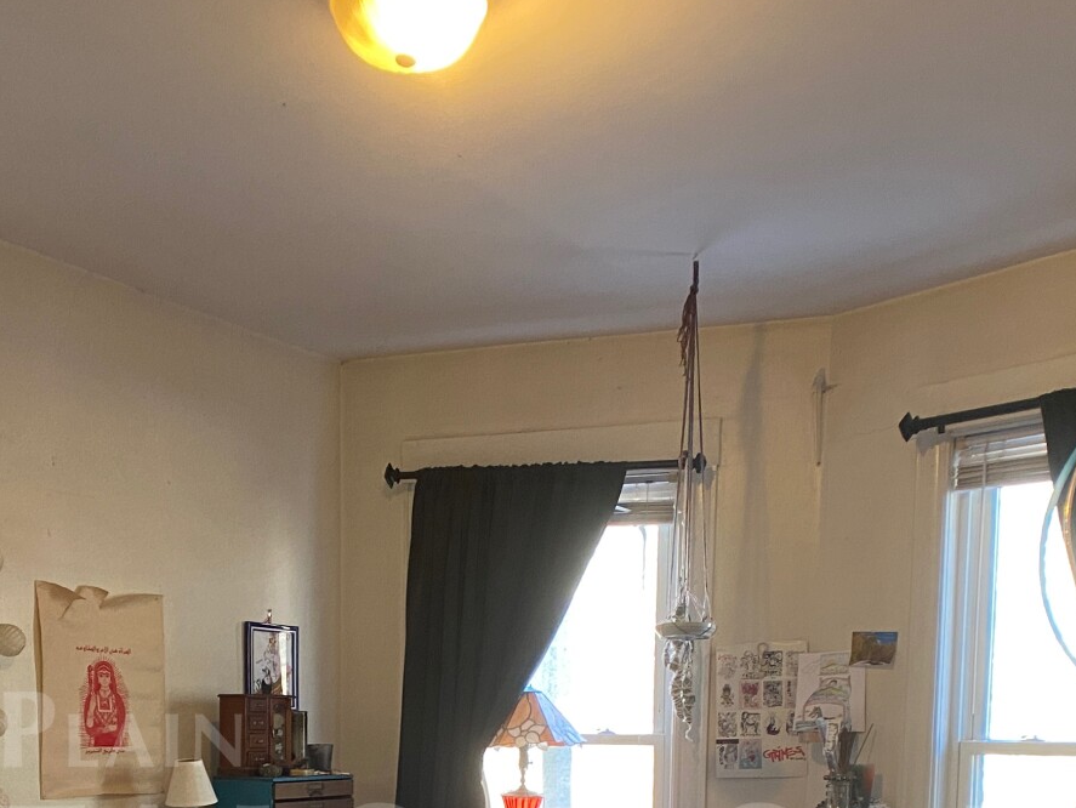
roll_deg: -0.5
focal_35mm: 60
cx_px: 425
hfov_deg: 32.1
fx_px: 1866
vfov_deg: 23.2
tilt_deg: -5.5
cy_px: 859
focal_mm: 4.25
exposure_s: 1/60
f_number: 1.8
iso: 250
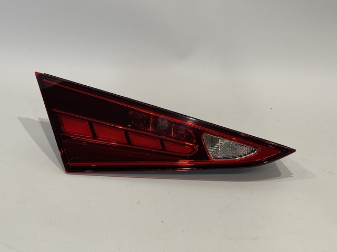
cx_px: 168
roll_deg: -4.7
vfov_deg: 22.9
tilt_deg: -26.0
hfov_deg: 30.3
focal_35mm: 64
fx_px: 623
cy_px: 126
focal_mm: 7.5
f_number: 2.2
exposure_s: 1/50
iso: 160
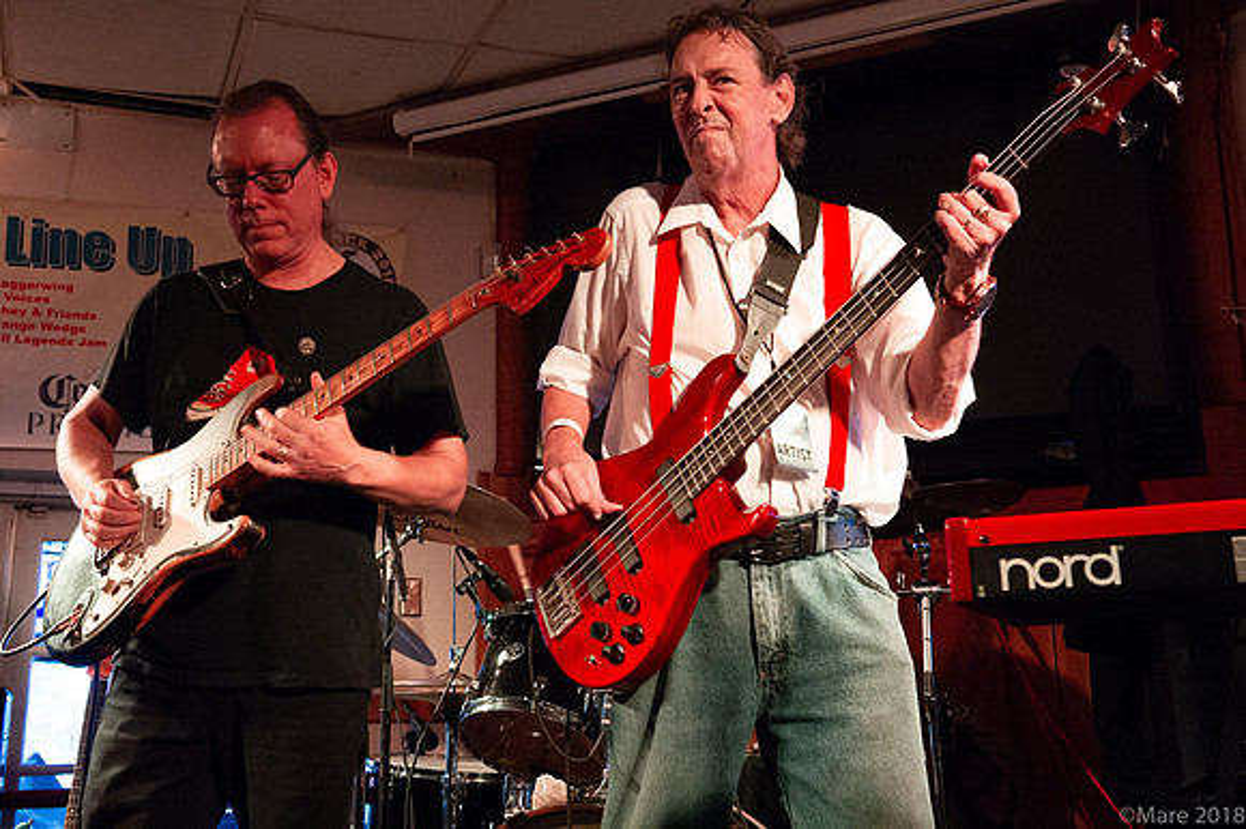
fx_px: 1468
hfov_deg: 45.9
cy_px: 366
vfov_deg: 31.5
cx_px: 550
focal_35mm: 42
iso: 6400
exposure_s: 1/80
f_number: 6.3
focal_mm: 38
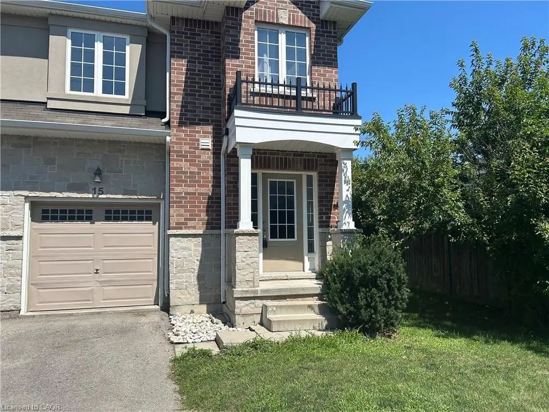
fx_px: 412
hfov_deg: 67.3
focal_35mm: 26
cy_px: 206
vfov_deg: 53.1
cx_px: 274
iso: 50
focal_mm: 5.7
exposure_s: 1/4444
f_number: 1.5
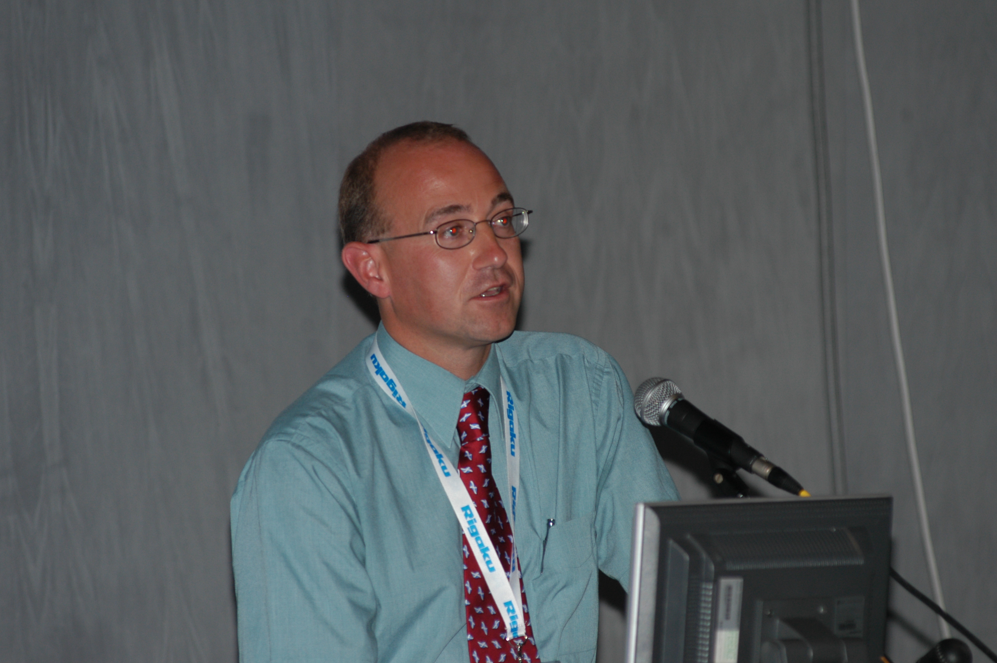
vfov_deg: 4.2
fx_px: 9020
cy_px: 311
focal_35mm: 326
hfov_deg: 6.3
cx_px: 499
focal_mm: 200
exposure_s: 1/60
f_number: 4
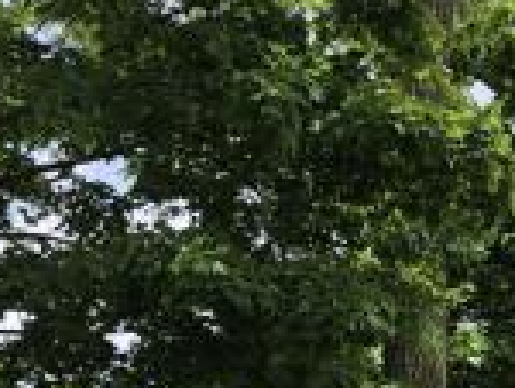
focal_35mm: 149
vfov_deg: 9.6
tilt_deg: +13.5
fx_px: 2220
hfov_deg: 12.3
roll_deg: -0.2
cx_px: 882
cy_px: 632
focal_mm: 3.99
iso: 20
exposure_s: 1/867
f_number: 1.8
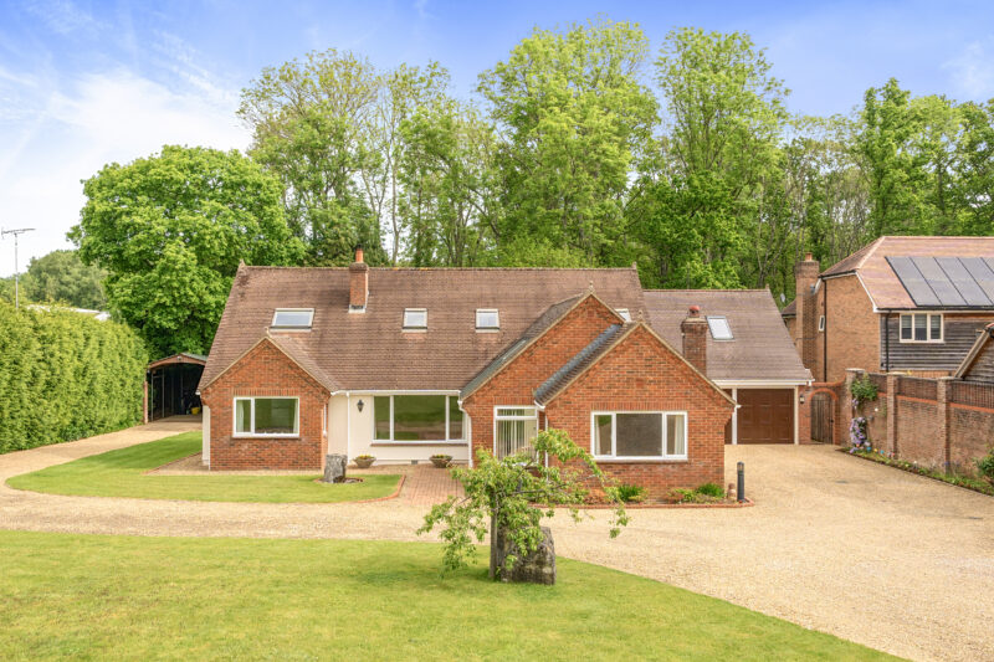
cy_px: 331
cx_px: 497
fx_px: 828
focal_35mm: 30
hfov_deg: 61.9
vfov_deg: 43.6
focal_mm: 20
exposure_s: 1/200
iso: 400
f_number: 8
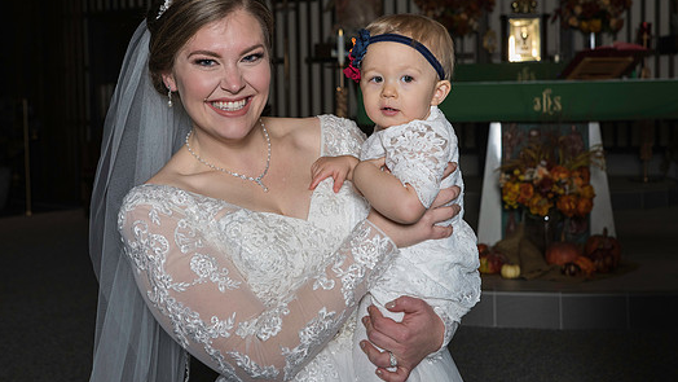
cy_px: 138
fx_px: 1169
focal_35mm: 65
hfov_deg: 32.3
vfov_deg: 18.5
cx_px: 336
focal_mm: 56
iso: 500
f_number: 6.3
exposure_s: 1/160
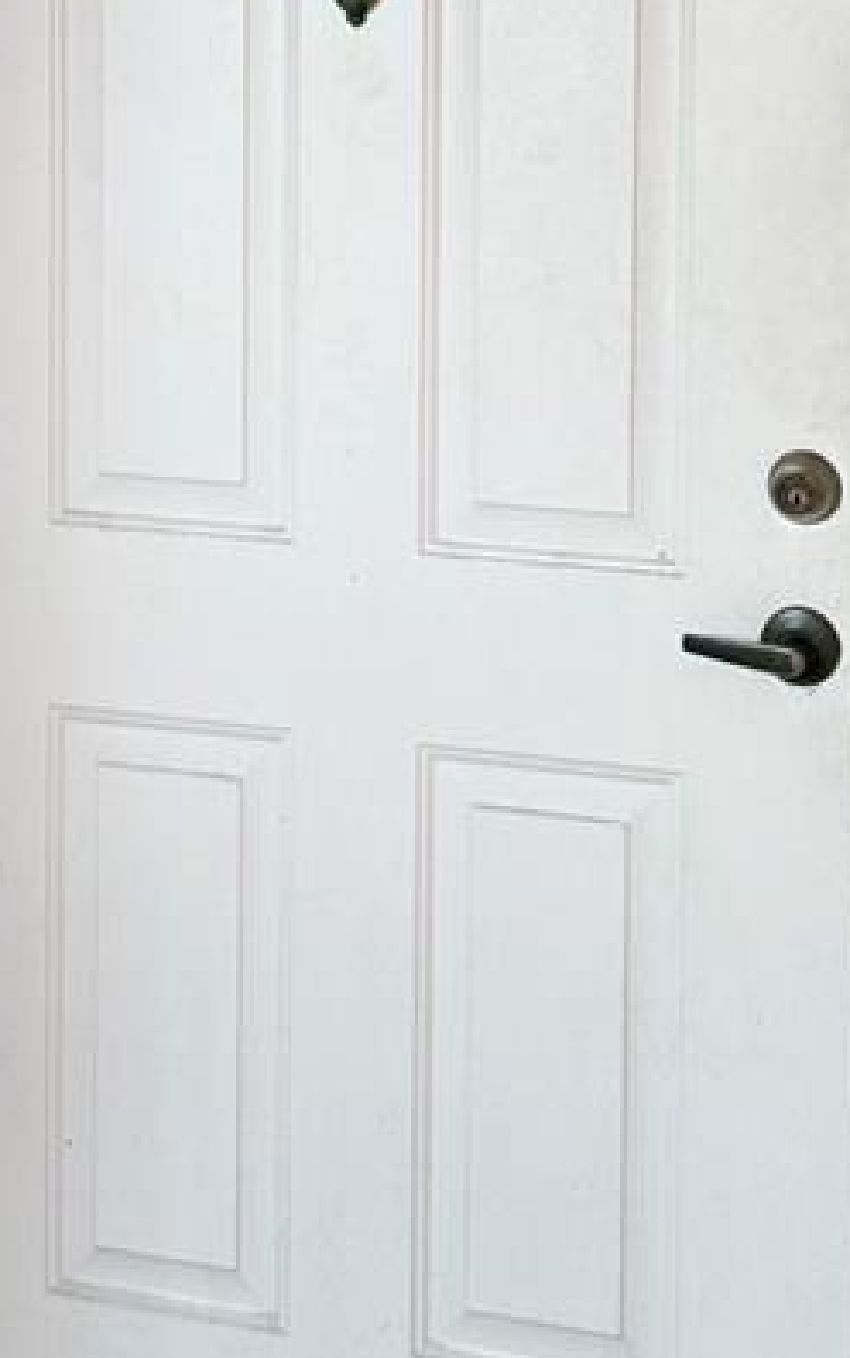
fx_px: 2850
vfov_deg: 25.8
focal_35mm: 77
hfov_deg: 17.0
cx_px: 463
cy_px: 93
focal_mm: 6.76
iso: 64
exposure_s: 1/121
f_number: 1.78
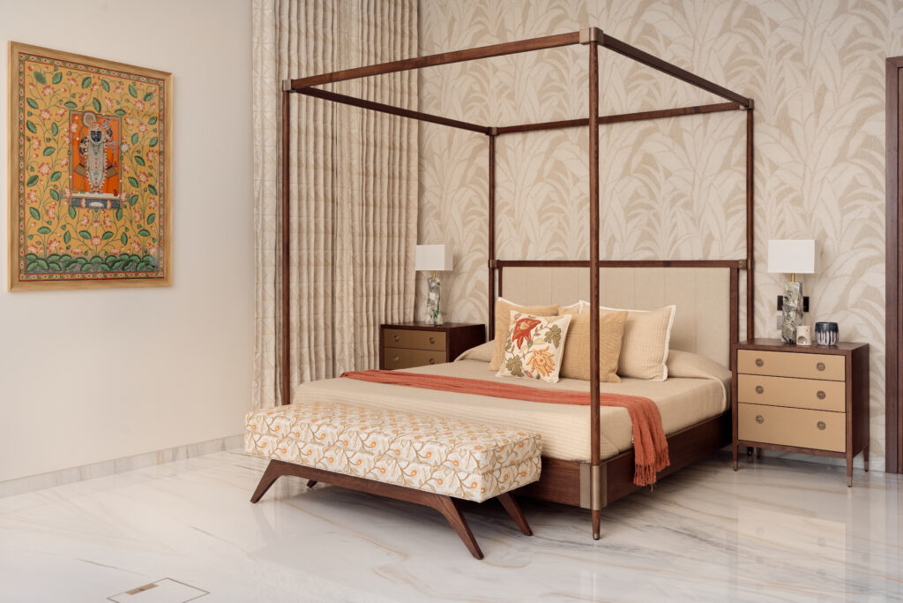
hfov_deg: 55.2
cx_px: 452
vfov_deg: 38.5
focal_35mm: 34
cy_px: 302
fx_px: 863
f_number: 10
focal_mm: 34.4
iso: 100
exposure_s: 1/1.25
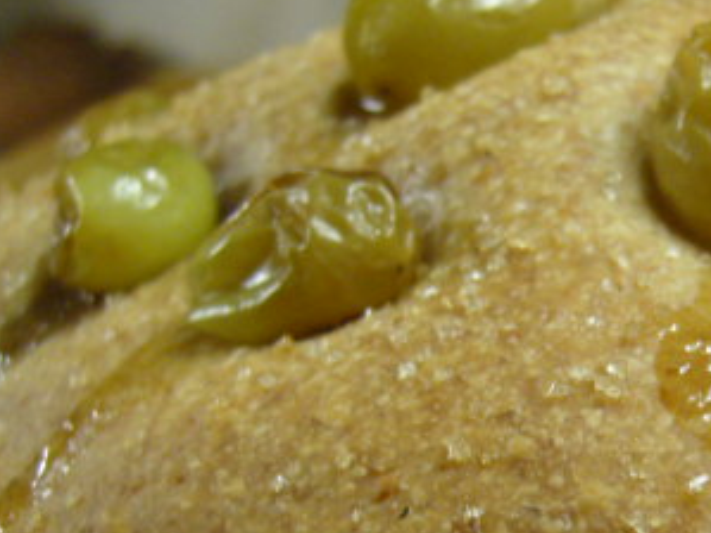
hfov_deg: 25.6
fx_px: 1540
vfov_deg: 19.1
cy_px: 533
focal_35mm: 75
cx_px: 561
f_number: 2.8
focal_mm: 7.4
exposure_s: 1/8
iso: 200
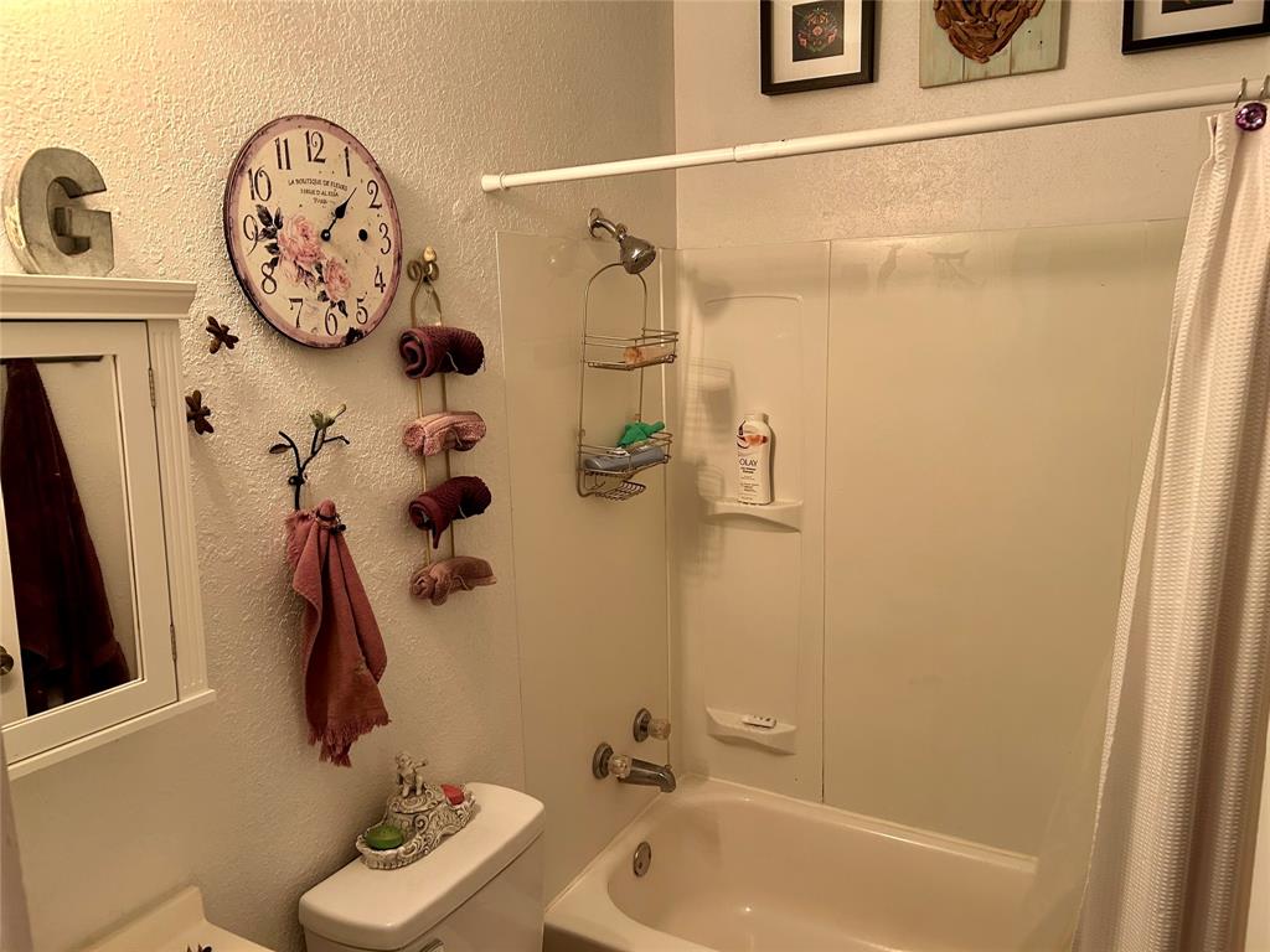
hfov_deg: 67.3
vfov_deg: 53.1
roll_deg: +1.6
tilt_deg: -10.8
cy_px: 476
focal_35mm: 26
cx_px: 635
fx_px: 954
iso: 200
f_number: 1.5
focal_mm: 5.7
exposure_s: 1/60
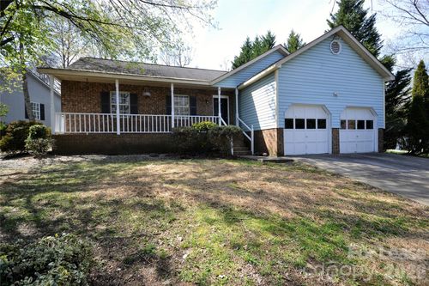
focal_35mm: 17
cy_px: 143
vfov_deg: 69.6
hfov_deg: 92.5
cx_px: 214
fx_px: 205
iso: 100
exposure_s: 1/125
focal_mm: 11.5
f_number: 5.6
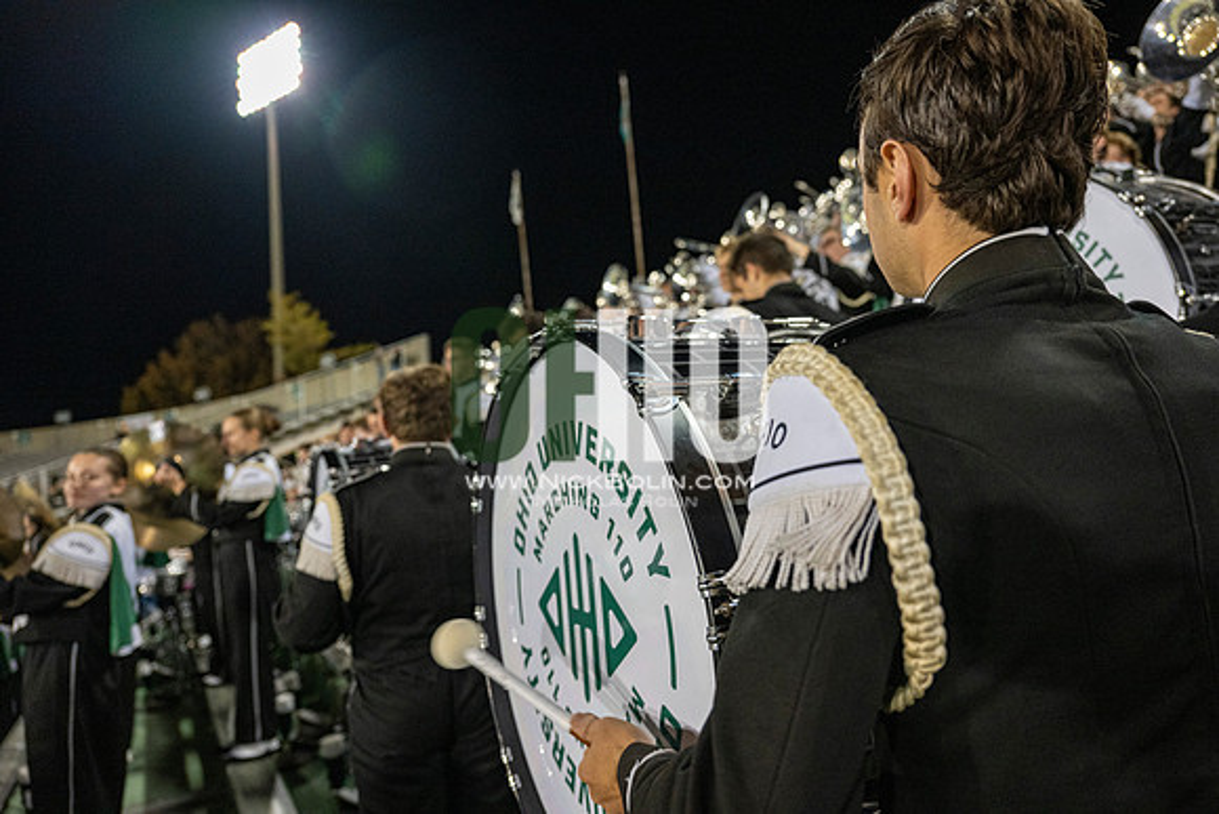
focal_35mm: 25
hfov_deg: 71.5
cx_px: 610
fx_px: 847
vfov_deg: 51.3
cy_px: 407
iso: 2000
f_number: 3.2
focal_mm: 25
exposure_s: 1/500
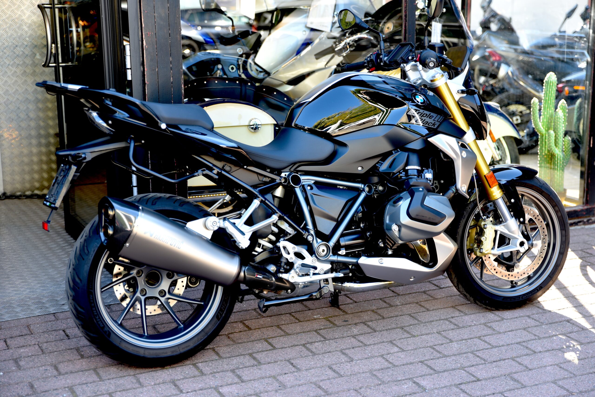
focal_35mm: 60
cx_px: 298
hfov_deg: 33.4
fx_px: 992
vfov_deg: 22.6
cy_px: 198
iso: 100
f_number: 2.8
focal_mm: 60
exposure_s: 1/50
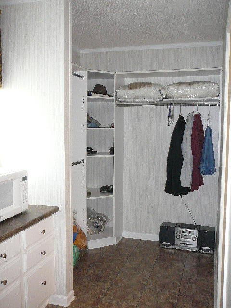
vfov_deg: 52.6
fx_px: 311
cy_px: 154
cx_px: 116
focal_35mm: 35
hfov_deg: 40.7
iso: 250
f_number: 2.8
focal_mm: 5.2
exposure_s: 1/30
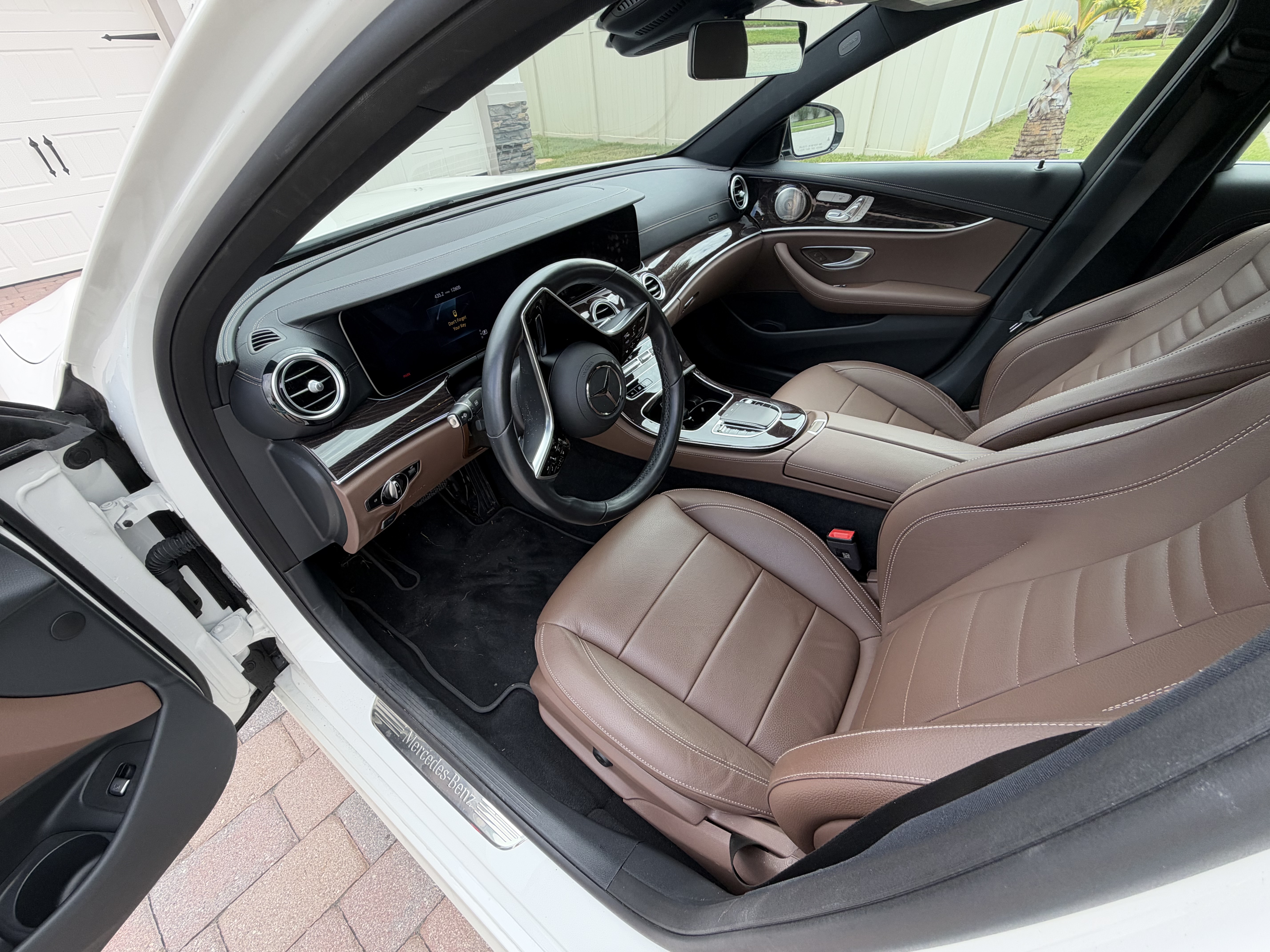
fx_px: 514
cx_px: 635
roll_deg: +4.7
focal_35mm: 14
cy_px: 476
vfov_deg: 85.7
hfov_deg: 102.1
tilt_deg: -38.9
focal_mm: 2.22
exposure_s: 1/175
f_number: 2.2
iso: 40
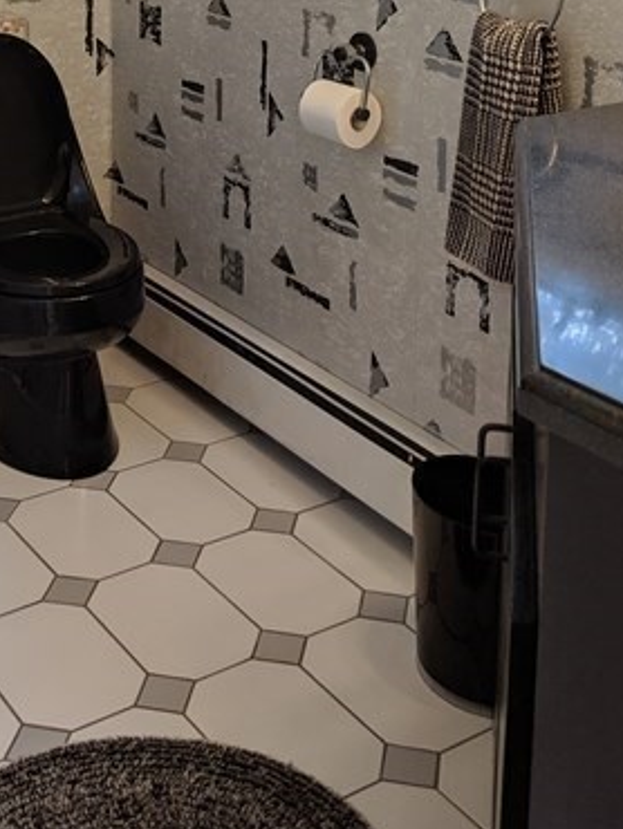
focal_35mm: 56
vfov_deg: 32.1
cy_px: 31
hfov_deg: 26.0
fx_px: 1342
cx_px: 208
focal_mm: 4.44
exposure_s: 1/120
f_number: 1.8
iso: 67
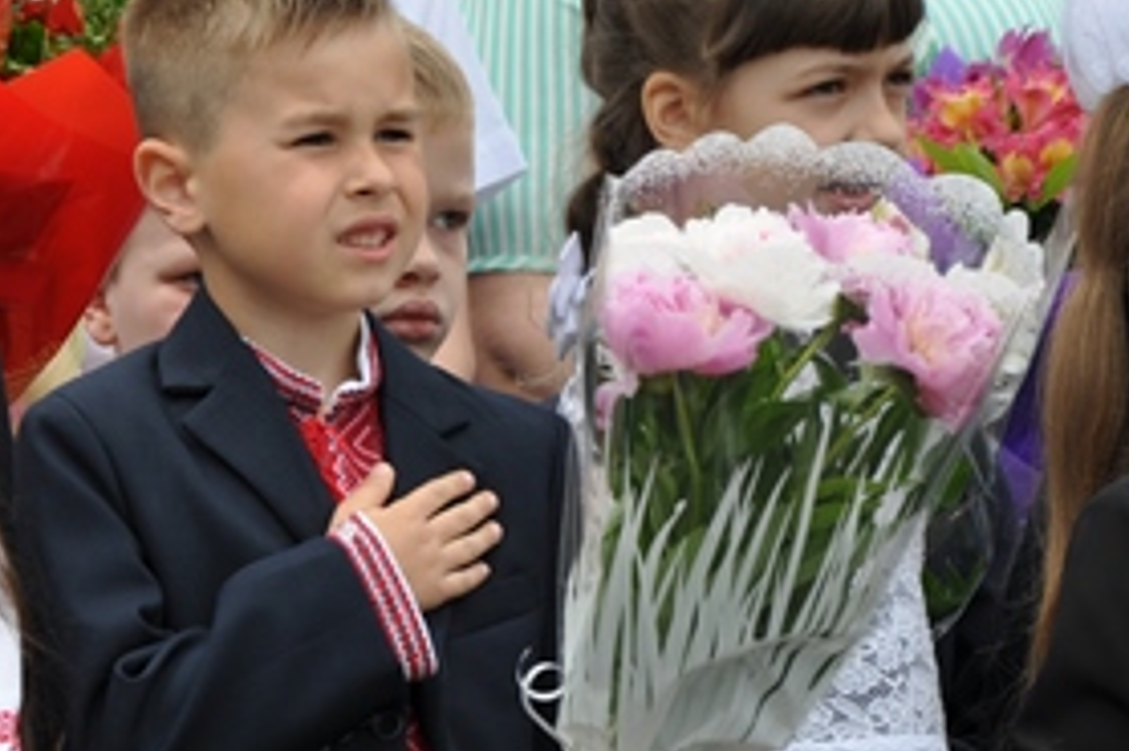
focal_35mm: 340
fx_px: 10659
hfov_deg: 6.0
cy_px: 489
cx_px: 12
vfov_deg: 4.0
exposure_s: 1/160
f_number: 6.3
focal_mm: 105
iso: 200
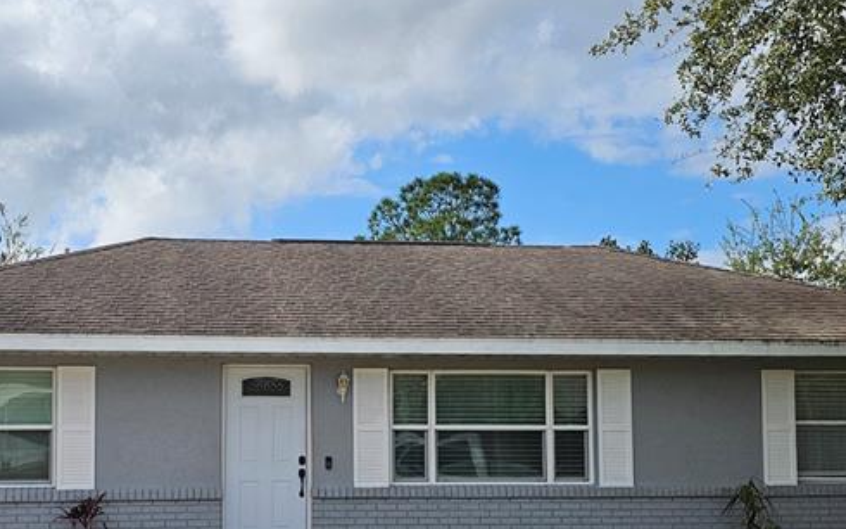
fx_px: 1176
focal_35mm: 51
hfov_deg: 39.5
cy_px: 406
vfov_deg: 25.0
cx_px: 354
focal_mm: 6.3
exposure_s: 1/1414
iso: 10
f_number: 1.7
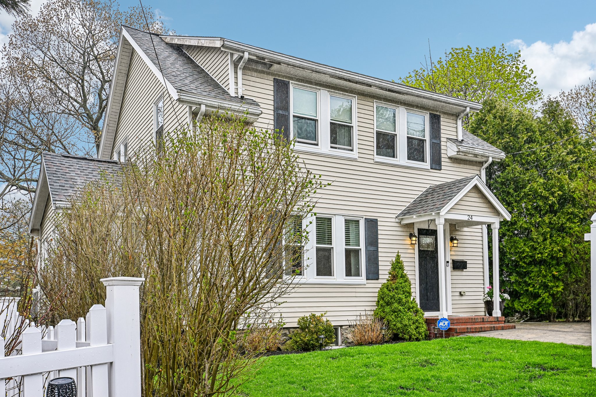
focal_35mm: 30
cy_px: 198
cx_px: 298
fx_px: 497
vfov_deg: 43.6
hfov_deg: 61.9
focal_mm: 30
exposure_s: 1/250
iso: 400
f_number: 8
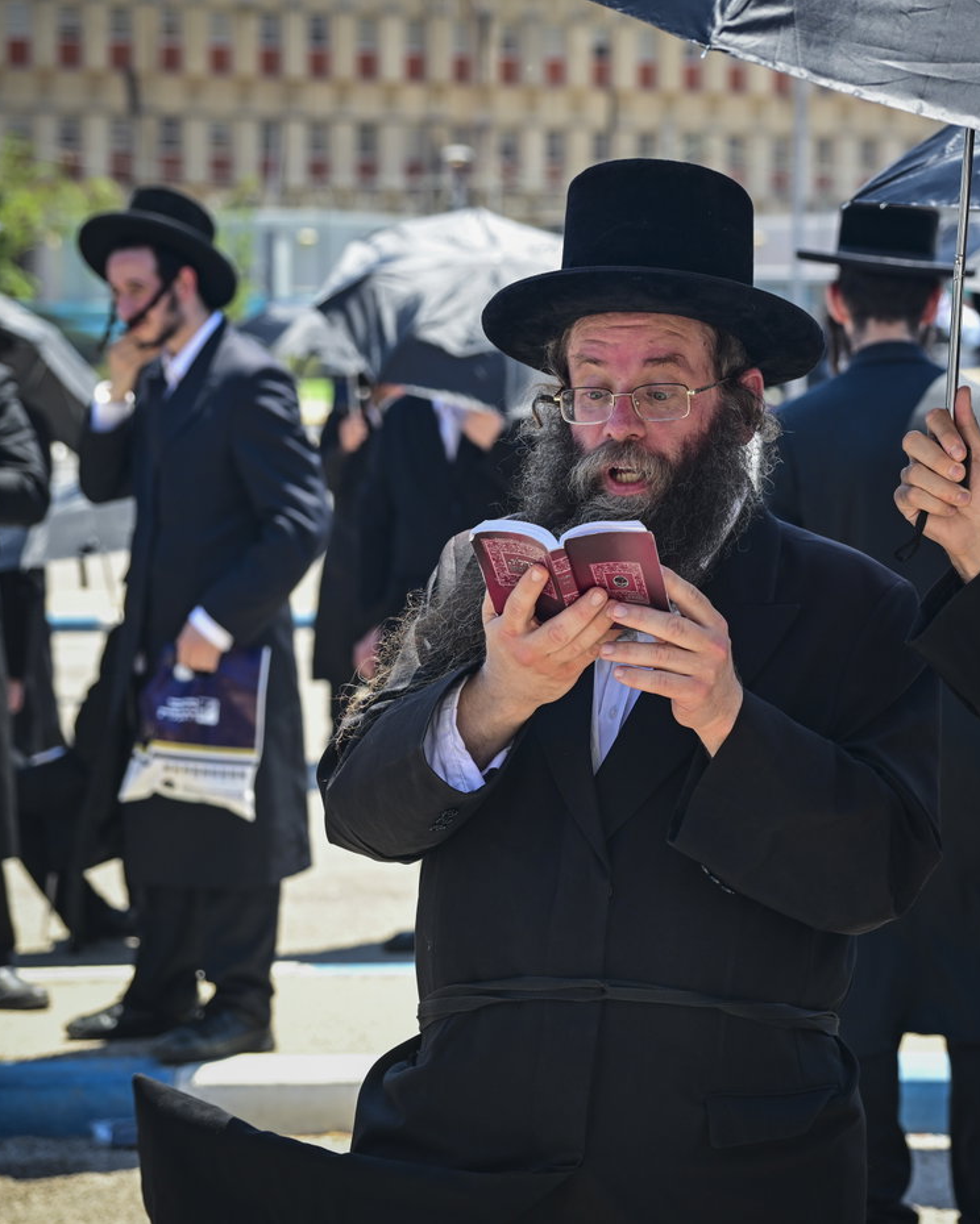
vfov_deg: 21.5
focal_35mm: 89
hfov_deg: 17.1
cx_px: 780
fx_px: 3227
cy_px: 613
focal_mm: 63
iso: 200
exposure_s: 1/500
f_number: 4
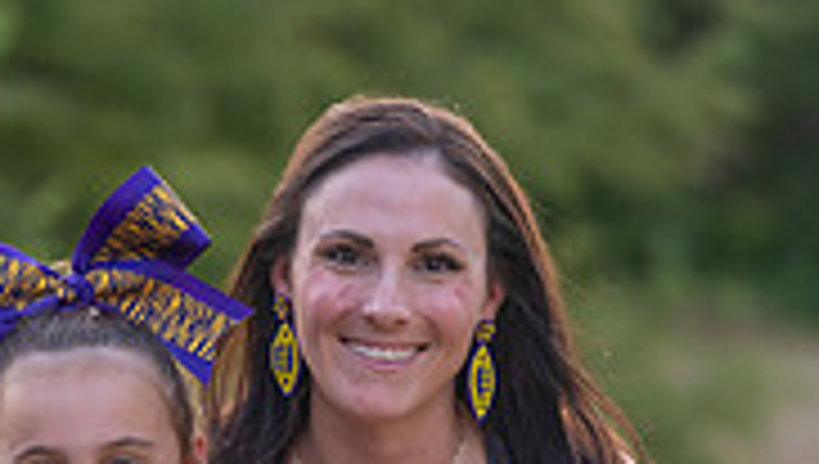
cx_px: 324
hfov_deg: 7.9
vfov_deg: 4.4
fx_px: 5959
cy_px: 604
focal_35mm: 274
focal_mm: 106
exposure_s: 1/320
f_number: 2.8
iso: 400
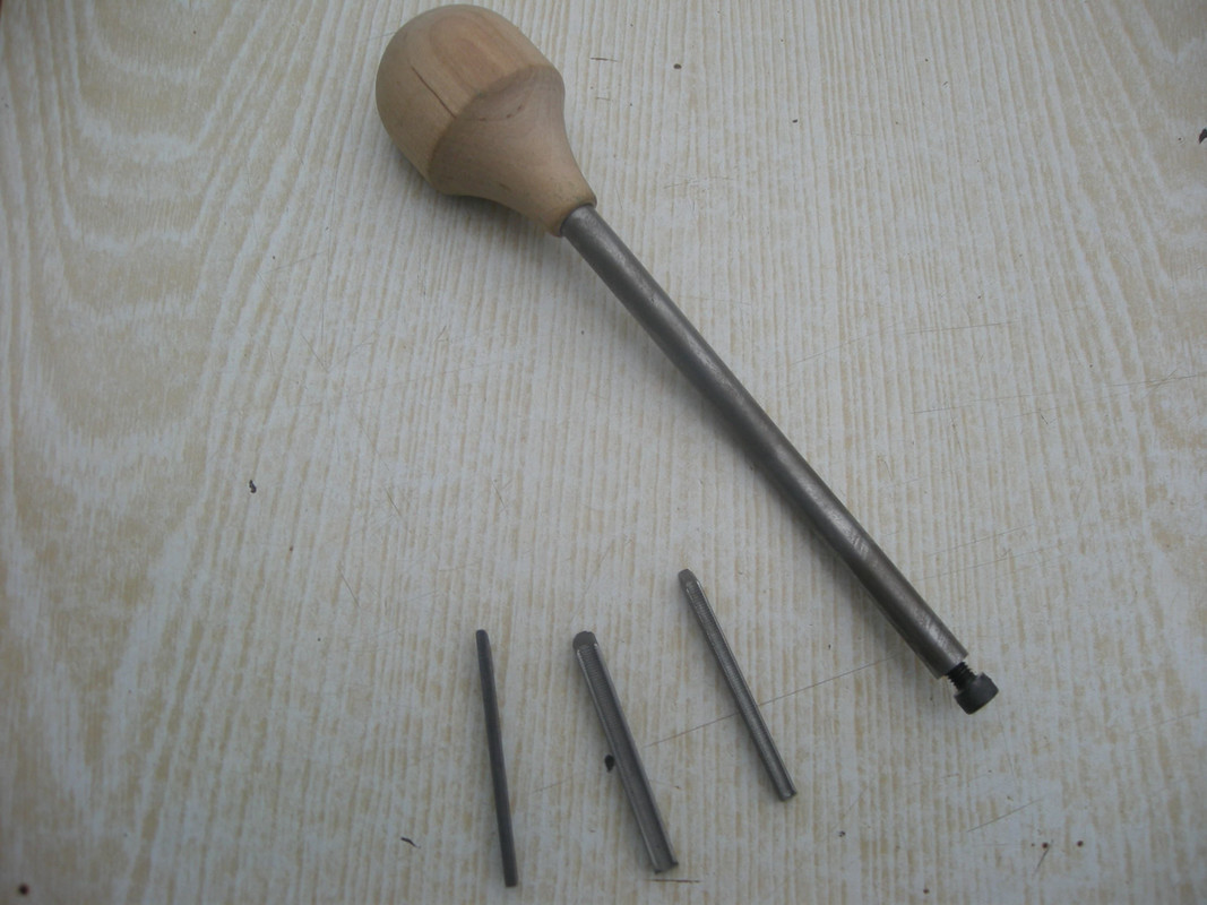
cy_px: 452
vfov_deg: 40.7
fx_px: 1220
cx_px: 604
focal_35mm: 35
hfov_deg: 52.6
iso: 50
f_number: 2.8
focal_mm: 5.7
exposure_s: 1/124
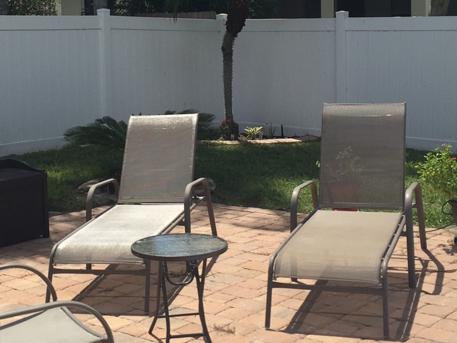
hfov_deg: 30.1
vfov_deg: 22.7
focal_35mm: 64
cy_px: 91
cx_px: 163
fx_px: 845
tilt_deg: -5.3
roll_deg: +0.4
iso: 32
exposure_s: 1/2475
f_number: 2.2
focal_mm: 4.15
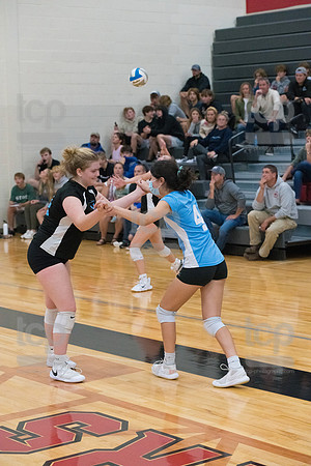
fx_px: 1063
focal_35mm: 82
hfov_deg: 16.7
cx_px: 156
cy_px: 233
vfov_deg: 24.8
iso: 6400
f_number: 4.5
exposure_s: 1/1000
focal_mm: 82
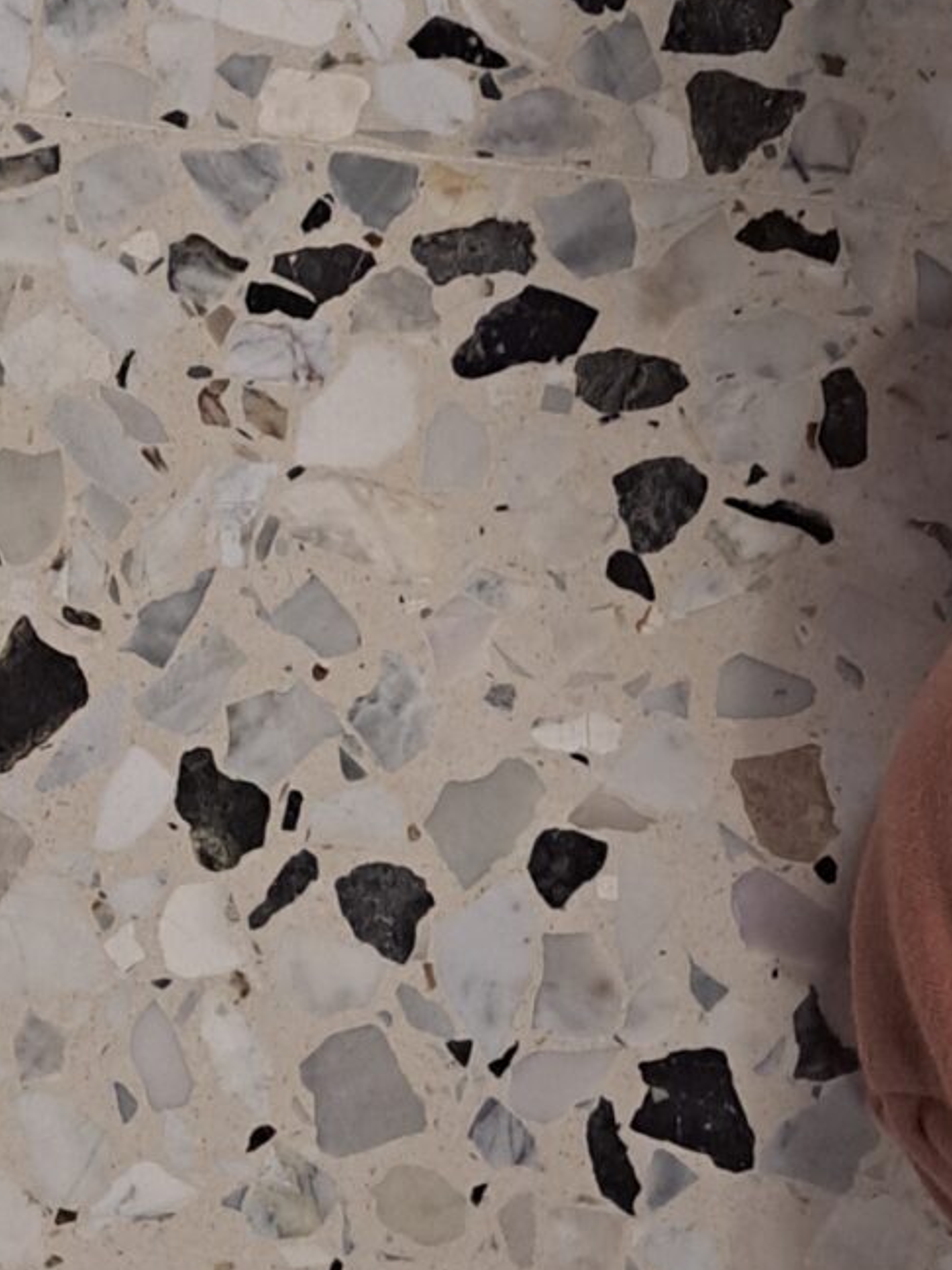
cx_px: -697
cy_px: 571
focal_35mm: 95
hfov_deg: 14.0
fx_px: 3485
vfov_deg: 20.6
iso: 200
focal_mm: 5.23
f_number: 1.8
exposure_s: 1/50
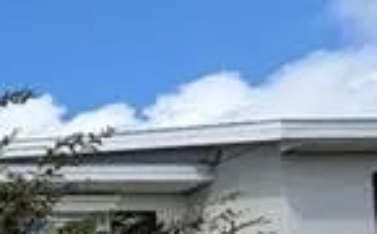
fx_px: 1077
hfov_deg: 10.5
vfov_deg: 10.5
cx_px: -842
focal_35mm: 105
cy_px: 582
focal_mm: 2.22
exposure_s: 1/770
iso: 32
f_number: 2.2
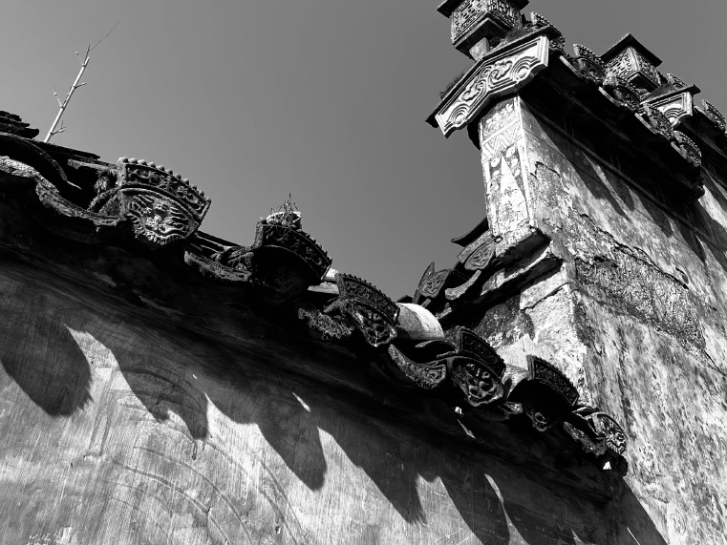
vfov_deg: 34.8
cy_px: 181
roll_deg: +0.6
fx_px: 861
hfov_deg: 45.7
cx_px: 399
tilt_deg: +42.5
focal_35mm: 41
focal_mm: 4.25
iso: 32
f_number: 1.8
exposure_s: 1/1931
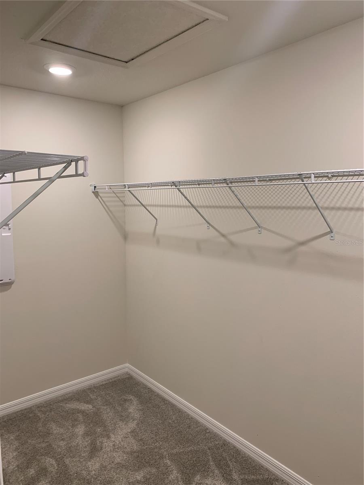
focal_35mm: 26
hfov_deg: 53.1
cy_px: 242
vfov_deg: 67.3
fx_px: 365
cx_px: 182
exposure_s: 1/60
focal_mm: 4.25
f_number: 1.8
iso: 80
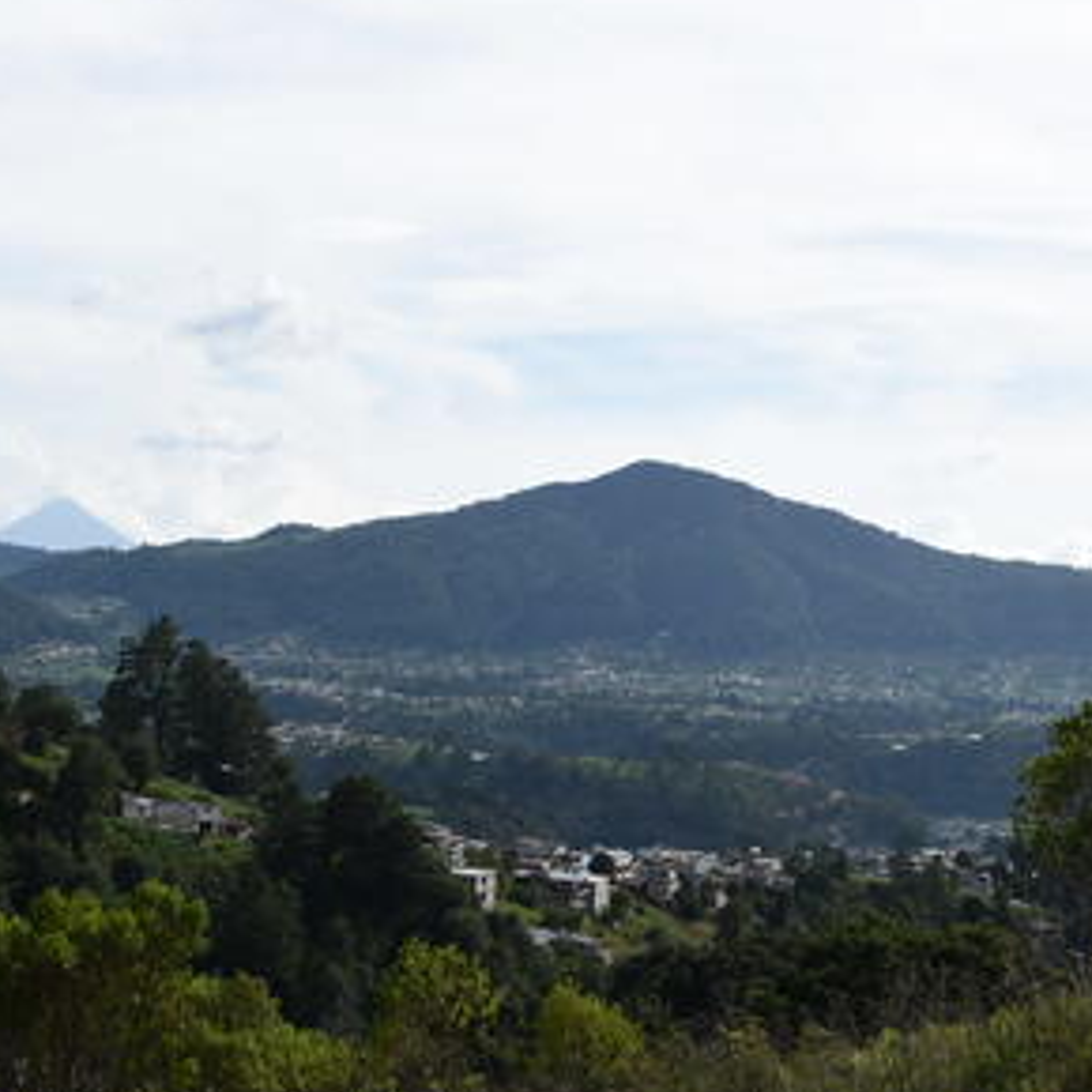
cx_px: 561
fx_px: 2275
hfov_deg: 27.0
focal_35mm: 64
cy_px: 572
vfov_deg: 27.0
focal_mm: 29
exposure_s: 1/500
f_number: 9.5
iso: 320
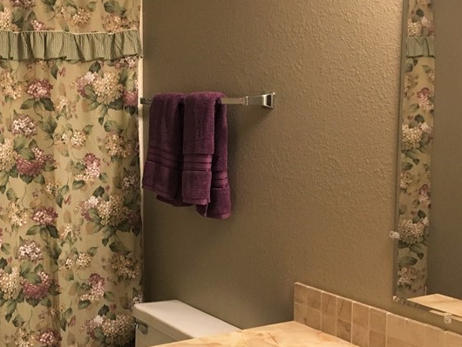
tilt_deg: -7.5
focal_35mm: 56
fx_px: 748
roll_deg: +0.3
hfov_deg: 33.7
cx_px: 118
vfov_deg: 26.1
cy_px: 201
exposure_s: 1/30
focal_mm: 4.15
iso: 160
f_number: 2.2
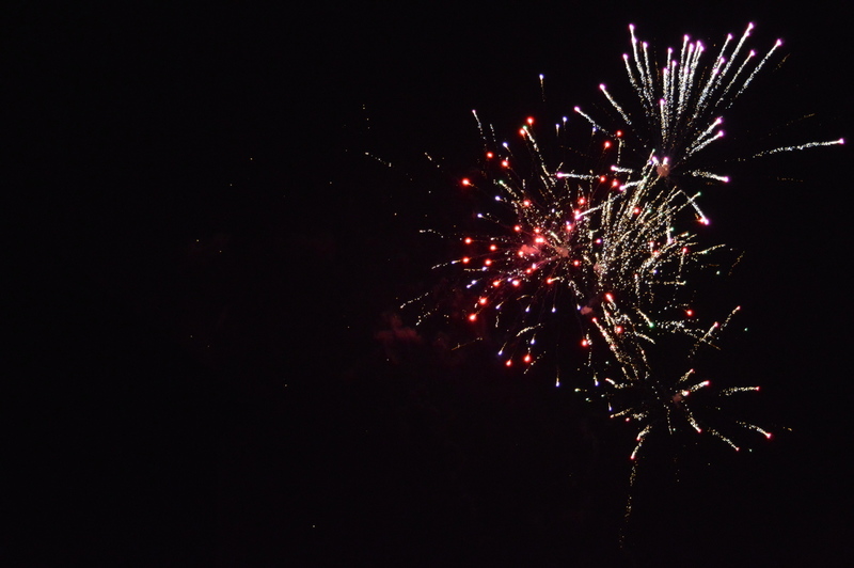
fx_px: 1422
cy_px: 284
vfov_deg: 22.6
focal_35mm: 60
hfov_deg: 33.4
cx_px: 427
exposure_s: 1/160
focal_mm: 40
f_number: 4.8
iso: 3200
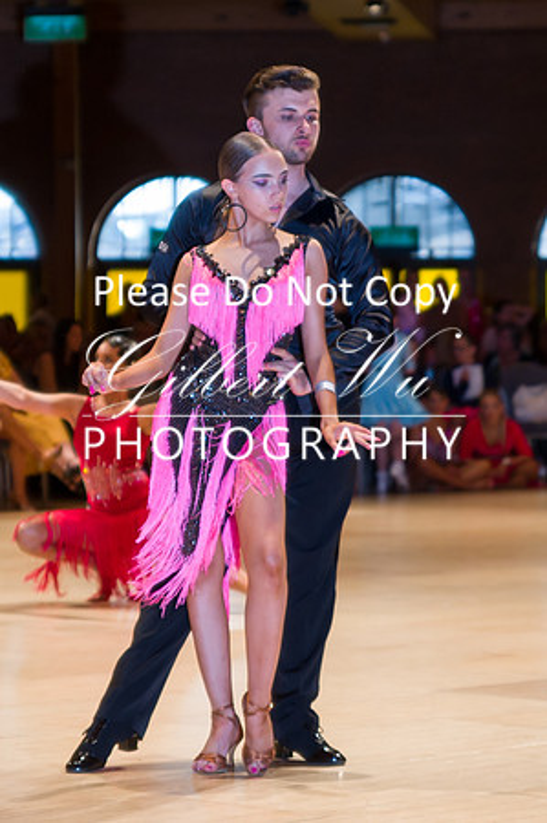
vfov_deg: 13.0
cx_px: 269
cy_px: 365
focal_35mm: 159
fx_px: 3621
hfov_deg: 8.6
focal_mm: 70
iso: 400
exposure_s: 1/250
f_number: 2.8
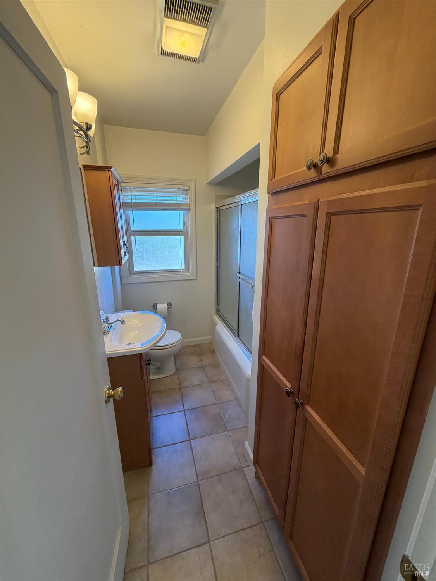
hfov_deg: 85.7
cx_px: 218
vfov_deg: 102.0
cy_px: 290
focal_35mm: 14
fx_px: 235
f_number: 2.2
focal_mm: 2.22
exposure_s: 1/120
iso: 200
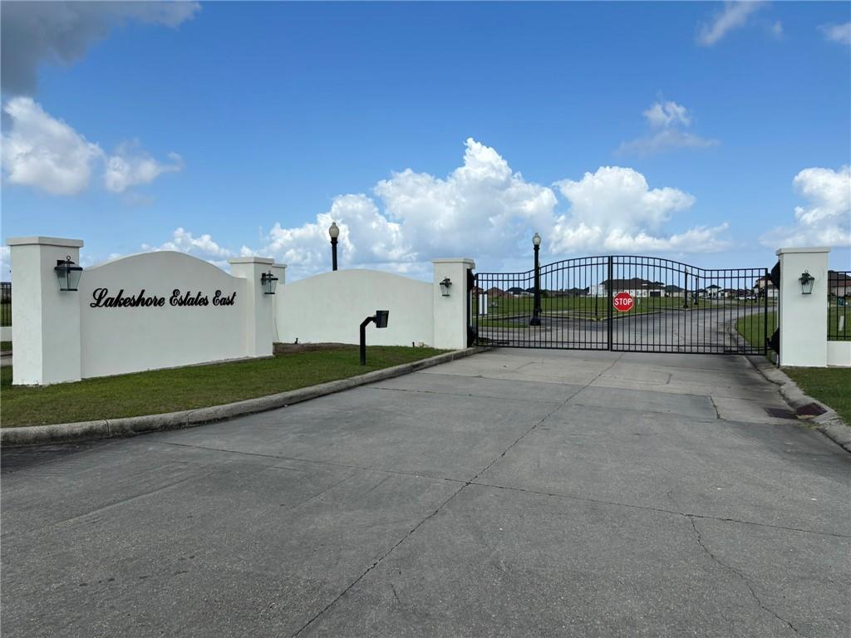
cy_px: 319
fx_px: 639
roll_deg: +0.5
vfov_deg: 53.1
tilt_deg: +0.5
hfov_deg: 67.3
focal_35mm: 26
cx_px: 426
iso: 50
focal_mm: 5.96
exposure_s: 1/3788
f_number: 1.6
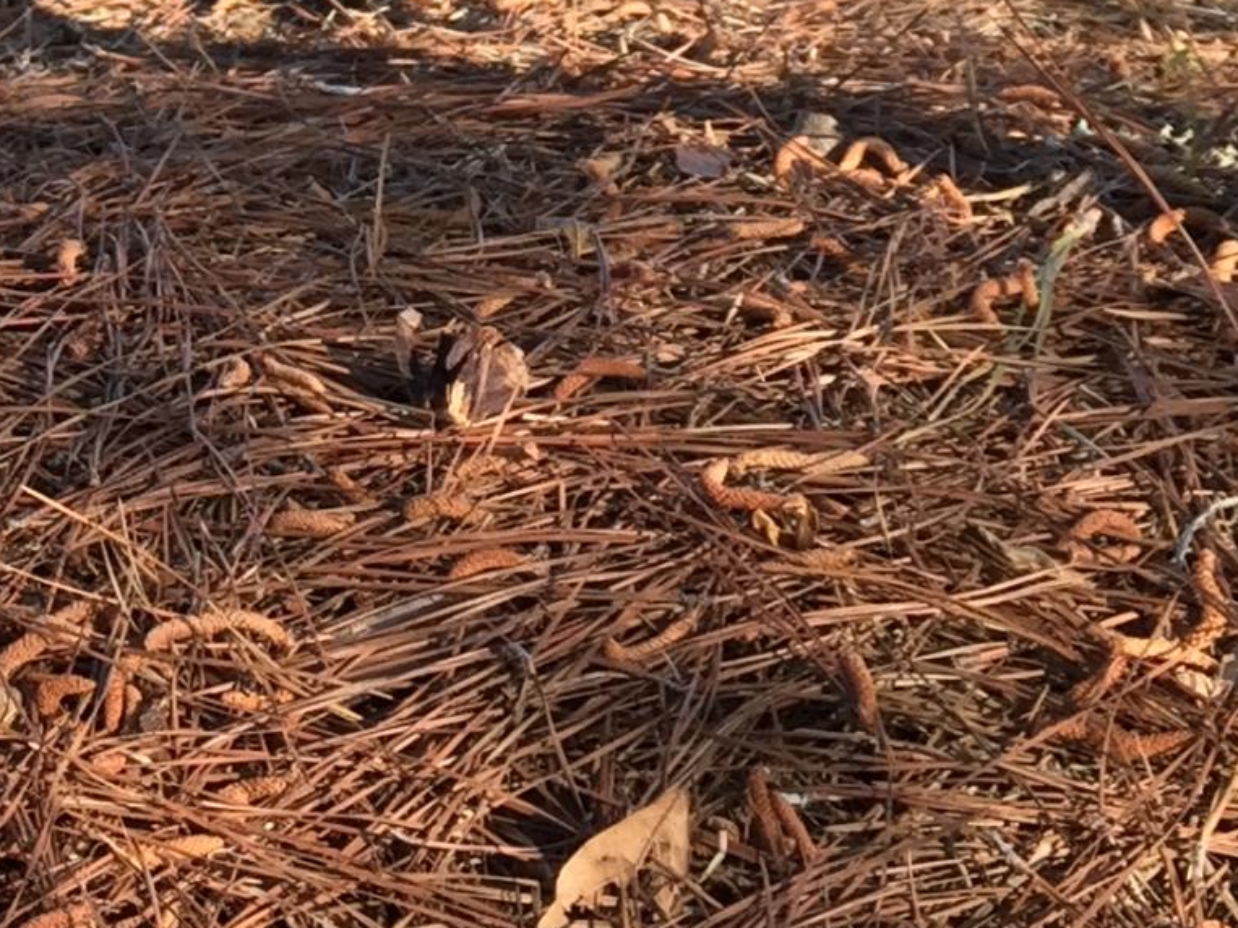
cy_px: -558
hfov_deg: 15.6
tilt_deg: -14.2
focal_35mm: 114
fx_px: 4076
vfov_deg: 12.2
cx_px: -730
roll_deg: -0.7
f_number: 2.2
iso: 32
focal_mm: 4.15
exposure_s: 1/534
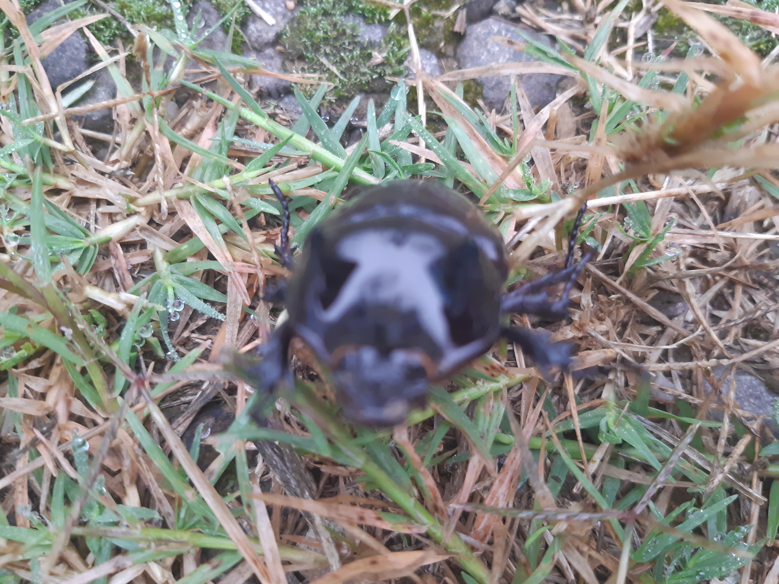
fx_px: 585
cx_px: 390
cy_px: 292
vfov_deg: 53.1
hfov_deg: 67.3
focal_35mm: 26
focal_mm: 3.92
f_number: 1.7
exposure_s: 1/60
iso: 160
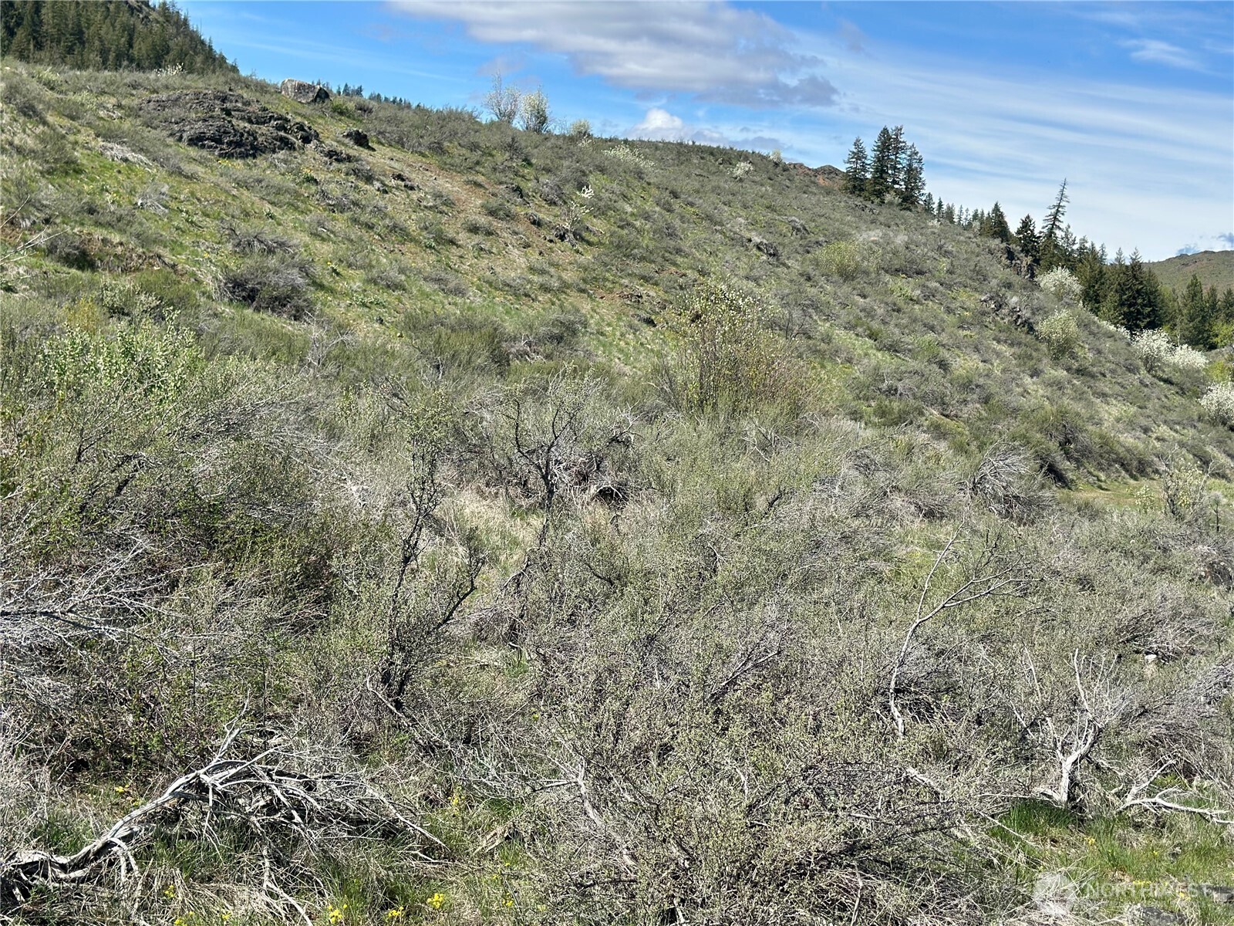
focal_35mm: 48
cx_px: 617
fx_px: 1711
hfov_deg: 39.7
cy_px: 463
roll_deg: -5.1
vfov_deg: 30.3
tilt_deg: -4.7
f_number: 1.78
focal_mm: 6.86
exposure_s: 1/4016
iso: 100
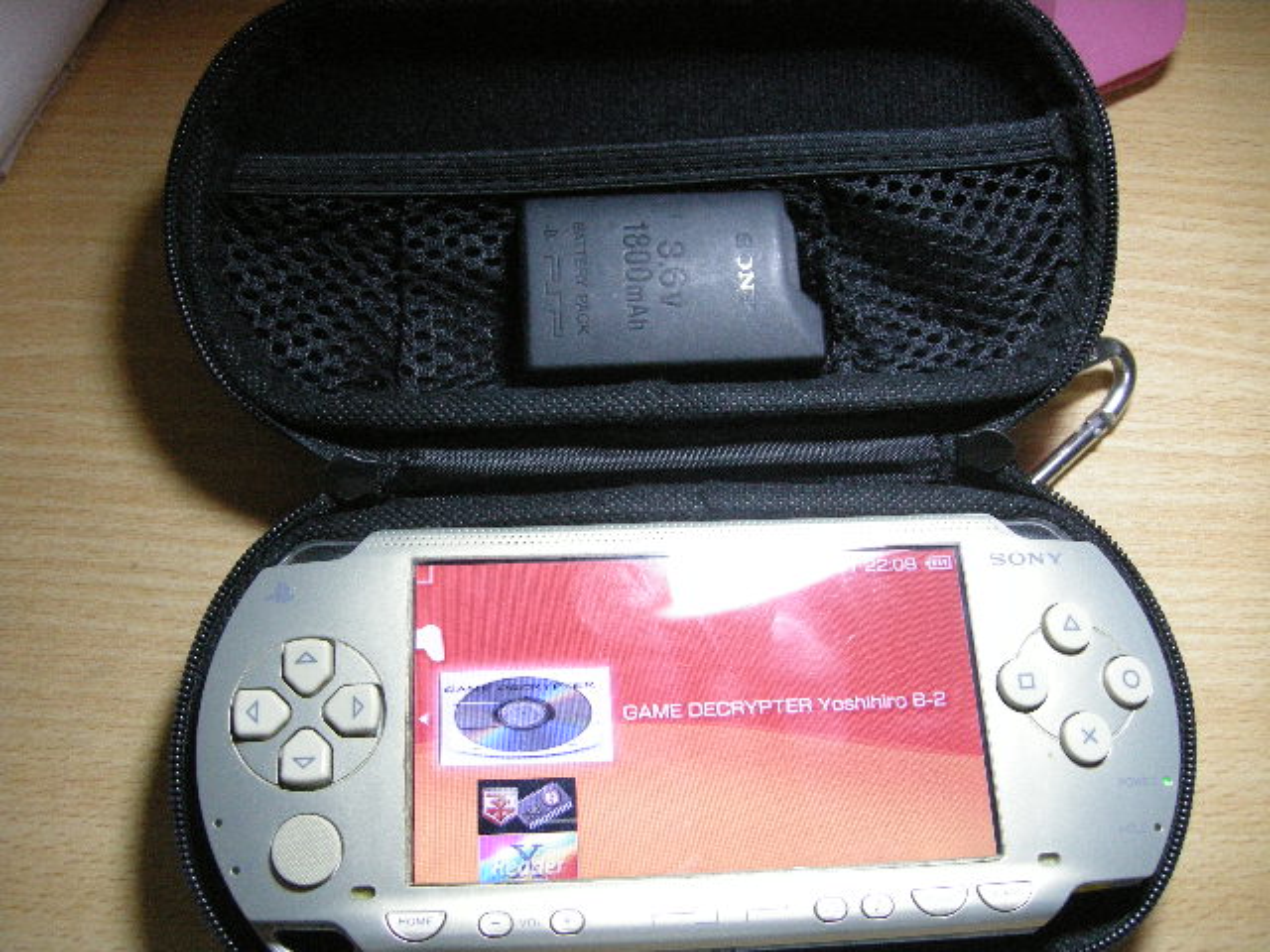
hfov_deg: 51.4
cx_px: 635
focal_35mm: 36
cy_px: 476
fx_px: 1321
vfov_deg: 39.7
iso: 400
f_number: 2.7
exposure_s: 1/27.5
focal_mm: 7.5
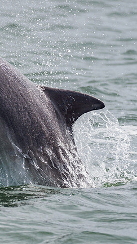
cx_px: -24
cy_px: 122
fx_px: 5680
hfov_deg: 1.4
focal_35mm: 878
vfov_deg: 2.5
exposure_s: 1/2000
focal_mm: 300
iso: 250
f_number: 4.5
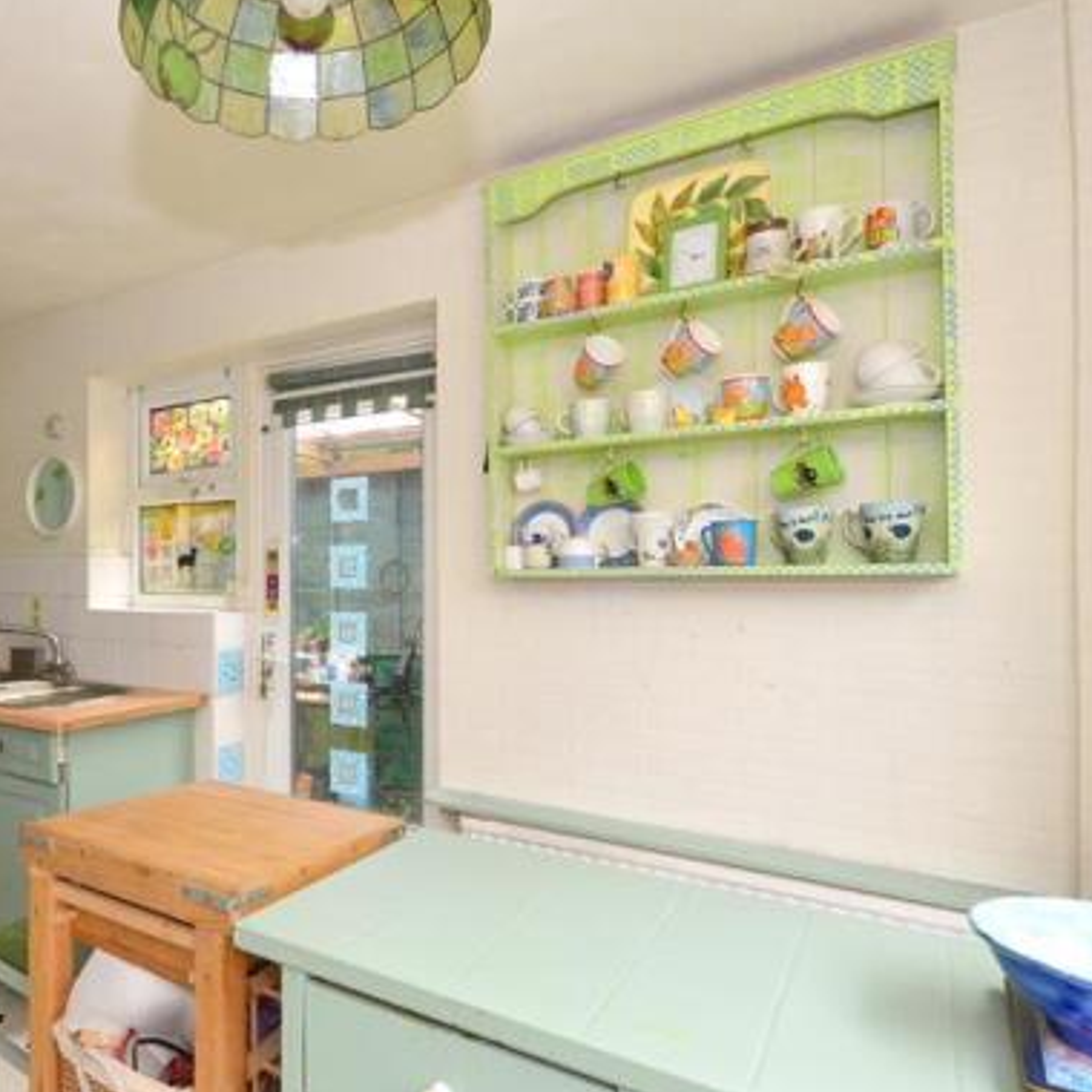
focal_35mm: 22
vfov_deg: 69.6
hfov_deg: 65.8
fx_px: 785
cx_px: 287
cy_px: 553
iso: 400
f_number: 11
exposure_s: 1/8
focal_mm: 10
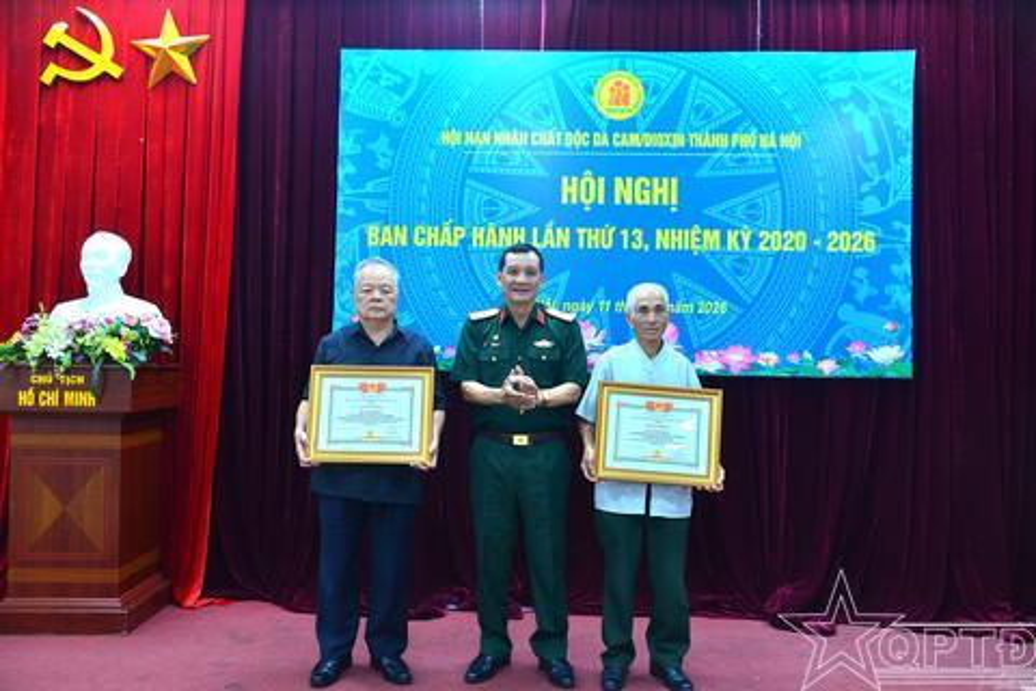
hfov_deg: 61.9
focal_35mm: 30
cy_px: 346
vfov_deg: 43.6
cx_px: 518
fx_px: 863
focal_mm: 30
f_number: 4
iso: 1600
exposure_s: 1/160
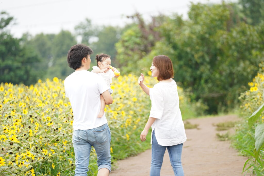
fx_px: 2934
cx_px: 132
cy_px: 88
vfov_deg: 3.4
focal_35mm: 400
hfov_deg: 5.2
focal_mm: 400
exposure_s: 1/500
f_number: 6.3
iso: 1000
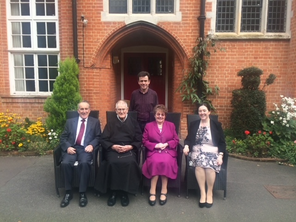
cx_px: 148
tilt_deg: -7.4
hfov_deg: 61.7
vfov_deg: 48.2
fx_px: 248
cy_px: 111
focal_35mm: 29
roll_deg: -0.1
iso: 32
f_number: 2.2
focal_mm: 4.15
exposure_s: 1/451
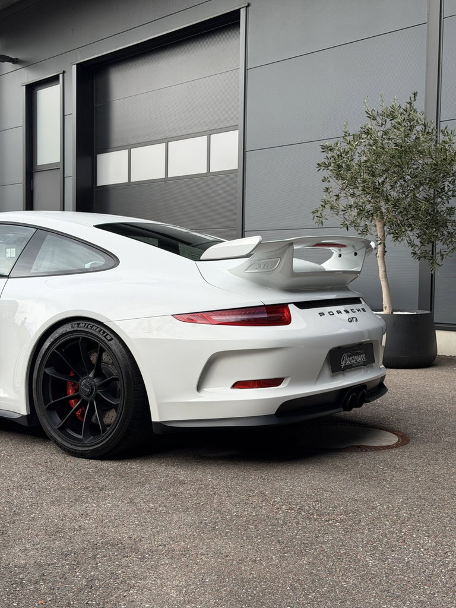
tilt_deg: -2.2
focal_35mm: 48
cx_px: 228
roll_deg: -0.9
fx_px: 843
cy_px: 304
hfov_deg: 30.3
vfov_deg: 39.7
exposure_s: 1/693
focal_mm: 6.76
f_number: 1.78
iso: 64
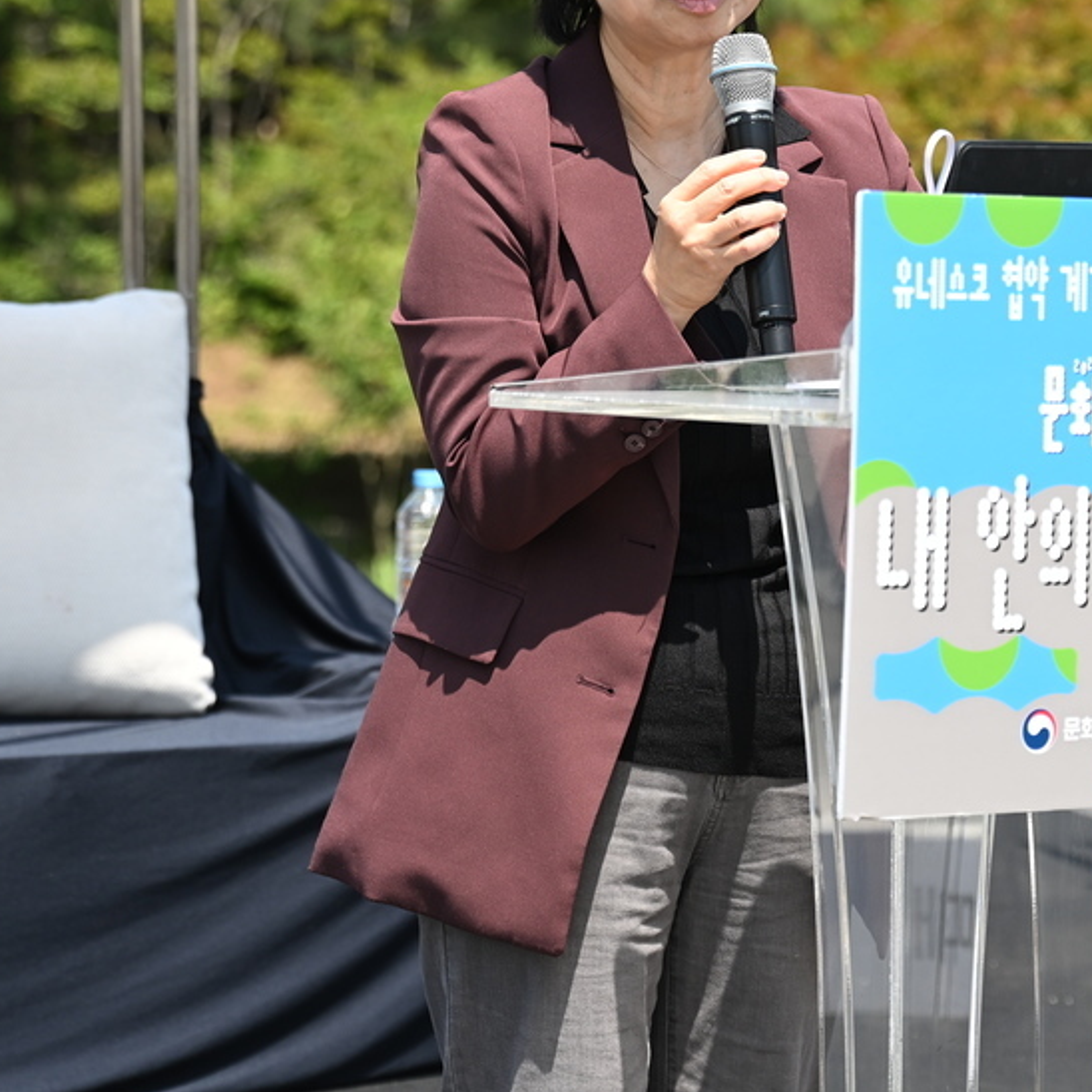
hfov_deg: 11.5
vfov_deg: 11.5
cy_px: 214
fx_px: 5425
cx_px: 823
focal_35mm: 152
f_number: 3.5
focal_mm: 70
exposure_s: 1/1600
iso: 200
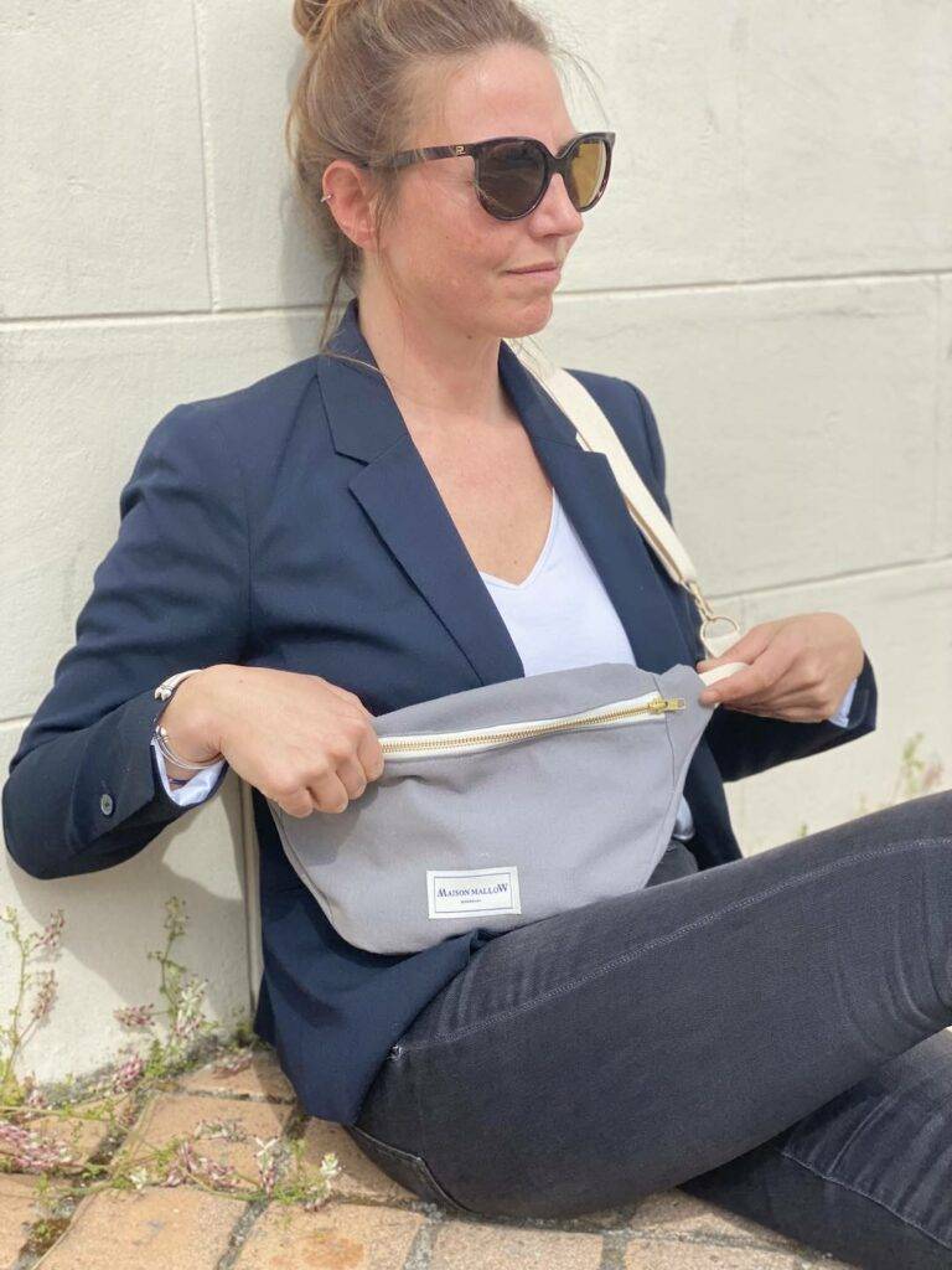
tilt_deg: -11.8
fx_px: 1907
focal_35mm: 52
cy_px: 635
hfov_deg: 28.0
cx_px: 476
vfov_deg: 36.8
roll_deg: +1.2
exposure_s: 1/888
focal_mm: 6
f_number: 2
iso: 20
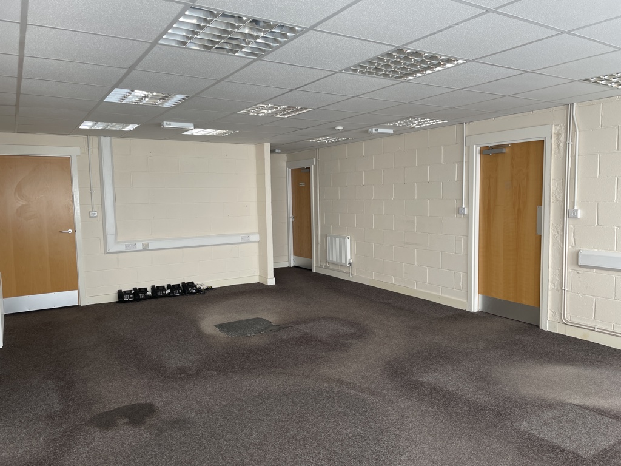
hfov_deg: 67.3
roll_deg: +1.2
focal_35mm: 26
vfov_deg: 53.1
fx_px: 466
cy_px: 233
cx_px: 310
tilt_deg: -4.6
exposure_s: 1/121
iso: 32
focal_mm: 4.2
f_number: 1.6
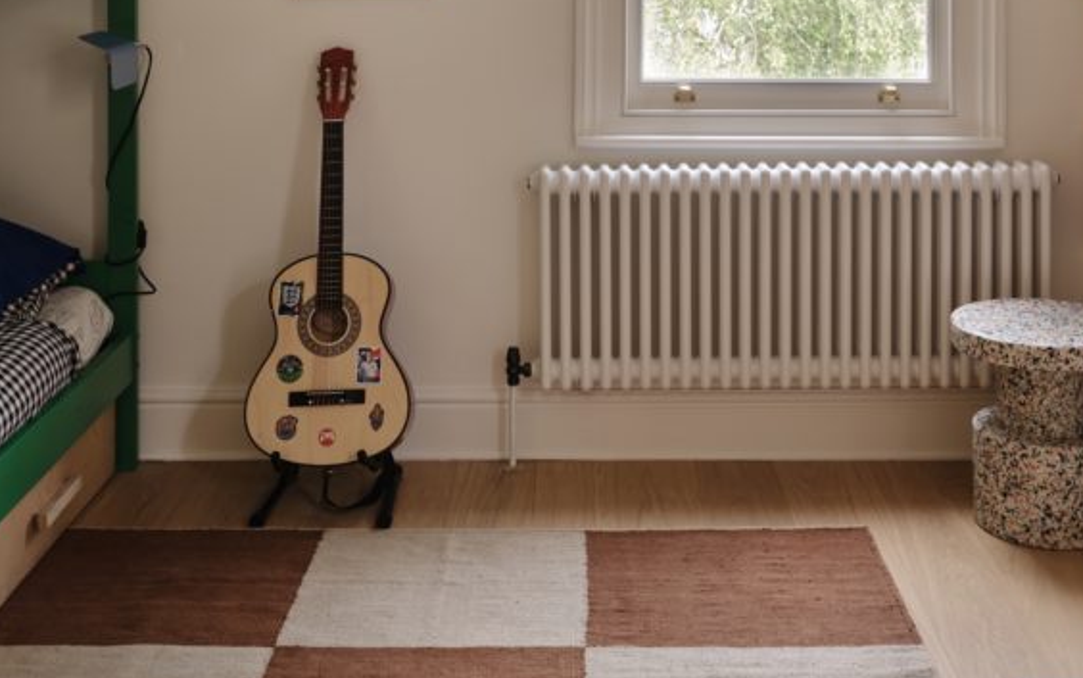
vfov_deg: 24.1
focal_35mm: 50
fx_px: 1476
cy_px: -75
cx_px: 578
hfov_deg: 40.3
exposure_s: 1/5
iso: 400
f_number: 11
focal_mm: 33.1
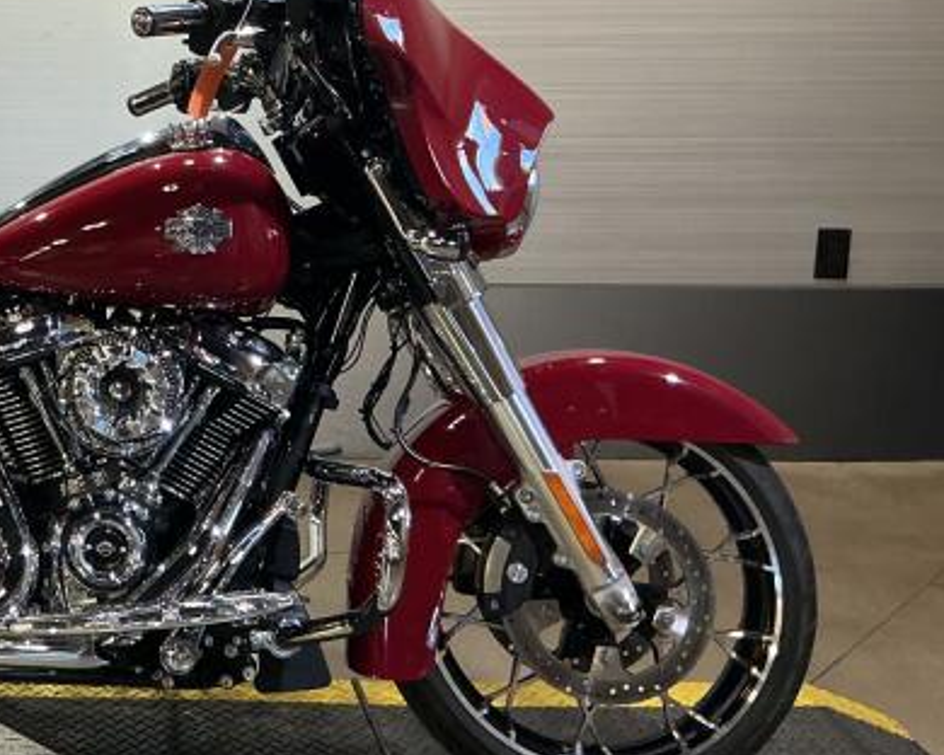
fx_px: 1620
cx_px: -19
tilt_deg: -8.8
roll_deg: +0.2
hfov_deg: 30.0
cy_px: 148
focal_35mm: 58
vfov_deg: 25.8
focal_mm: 3
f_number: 1.8
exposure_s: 1/60
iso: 100
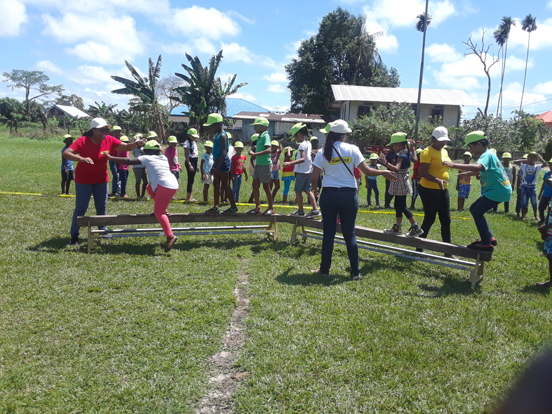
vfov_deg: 46.8
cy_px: 207
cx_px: 276
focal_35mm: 30
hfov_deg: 60.0
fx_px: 478
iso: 40
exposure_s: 1/1122
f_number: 1.9
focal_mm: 2.47
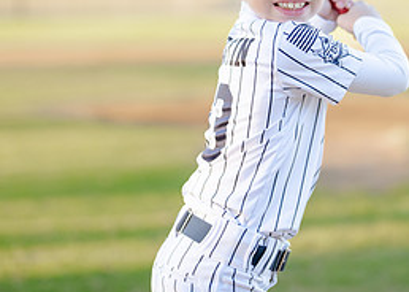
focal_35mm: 126
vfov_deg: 11.3
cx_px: 259
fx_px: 1463
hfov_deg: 15.9
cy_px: 35
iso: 250
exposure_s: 1/1600
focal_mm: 50
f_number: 1.2
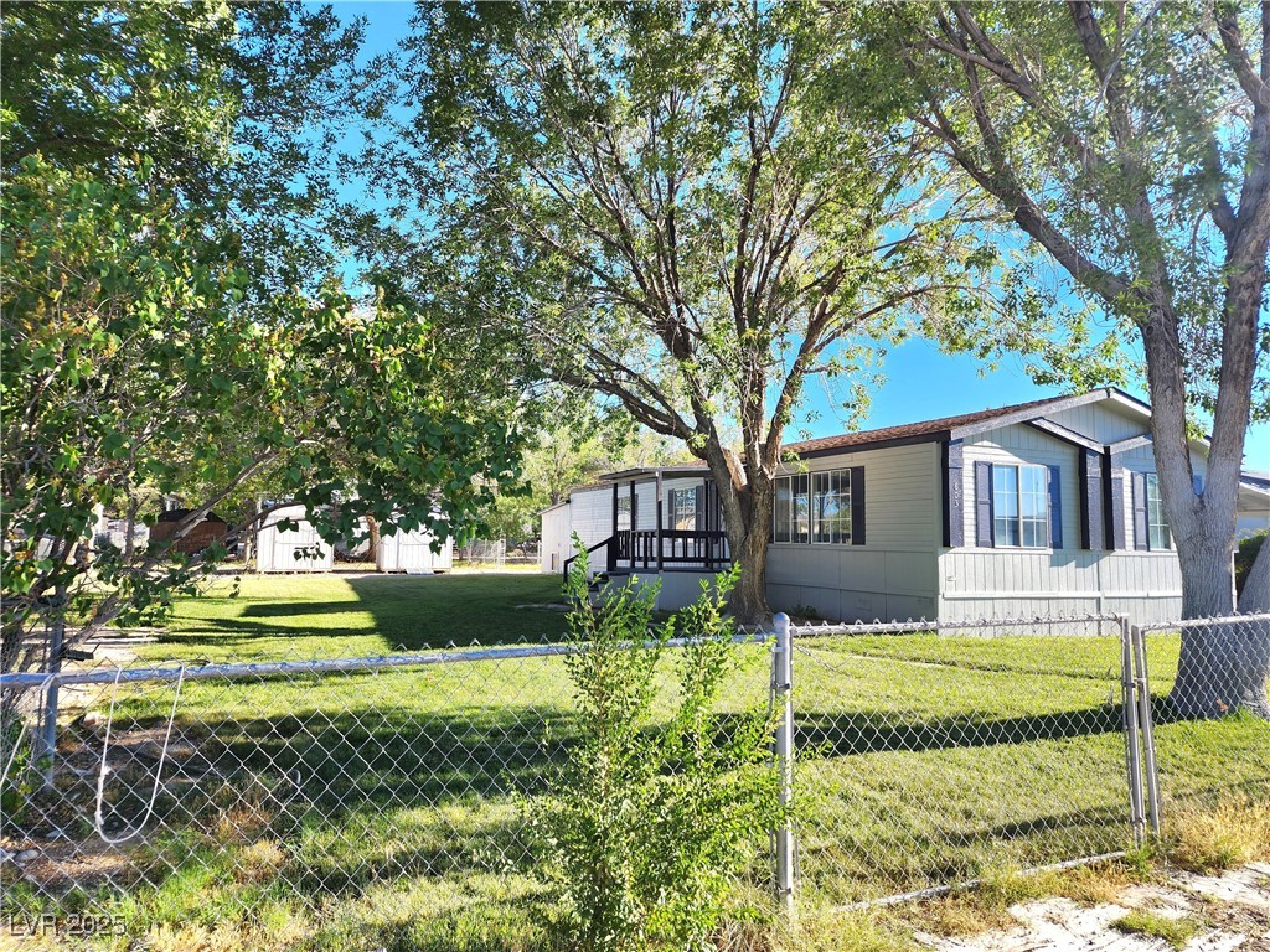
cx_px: 635
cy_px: 476
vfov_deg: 58.9
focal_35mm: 23
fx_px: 844
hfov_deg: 73.9
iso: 12
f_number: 1.8
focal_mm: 6.4
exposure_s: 1/400
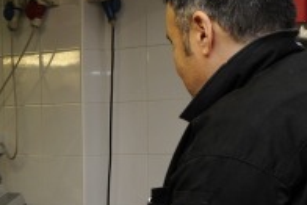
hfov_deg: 20.0
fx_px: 836
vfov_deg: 13.8
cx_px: -19
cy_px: 214
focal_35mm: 98
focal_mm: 32
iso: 1250
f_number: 6.3
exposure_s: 1/125
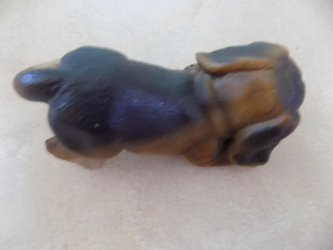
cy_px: 125
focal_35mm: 23
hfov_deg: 73.9
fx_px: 221
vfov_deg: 58.9
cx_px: 166
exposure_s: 1/20
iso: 400
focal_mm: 4
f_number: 3.1
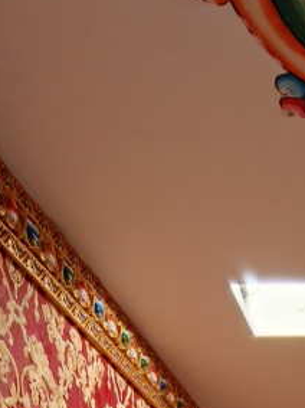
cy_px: 747
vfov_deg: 19.8
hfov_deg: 18.6
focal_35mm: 70
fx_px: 823
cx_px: 458
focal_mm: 2.63
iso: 800
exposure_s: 1/45
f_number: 2
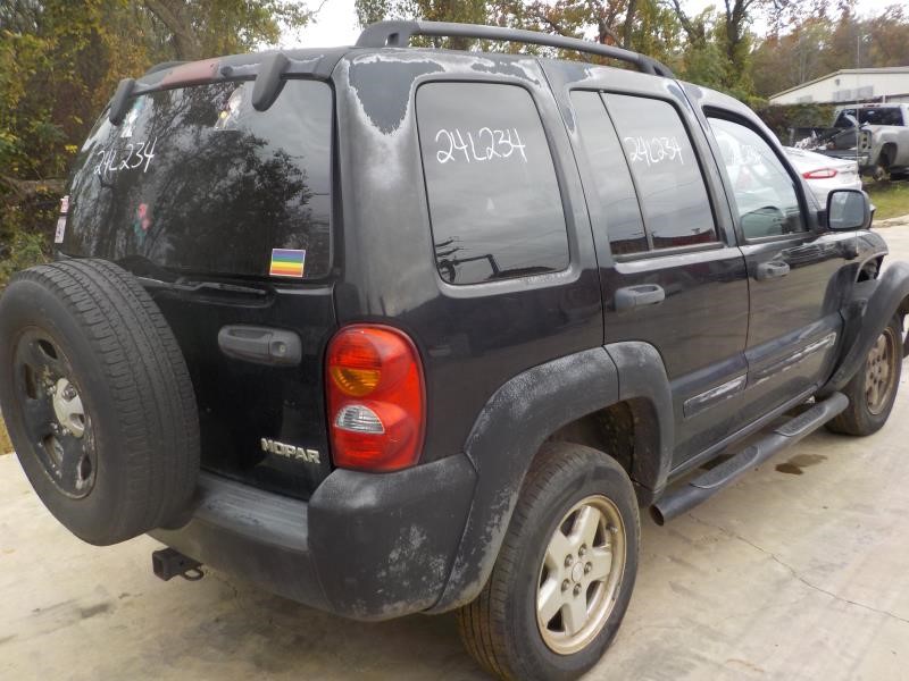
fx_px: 788
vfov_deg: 46.8
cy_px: 340
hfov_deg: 60.0
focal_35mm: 30
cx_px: 454
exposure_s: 1/160
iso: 125
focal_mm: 4.1
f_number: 3.3
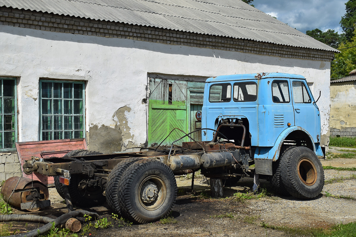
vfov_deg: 28.1
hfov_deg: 41.1
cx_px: 178
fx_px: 475
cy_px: 118
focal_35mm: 48
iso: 200
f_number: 6.3
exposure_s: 1/1250
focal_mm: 32
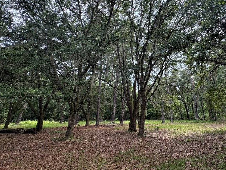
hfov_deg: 76.6
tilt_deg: +26.8
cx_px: 150
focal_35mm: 21
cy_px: 44
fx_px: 137
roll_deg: +1.2
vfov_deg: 60.2
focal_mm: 2.22
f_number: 2.2
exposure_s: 1/222
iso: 40
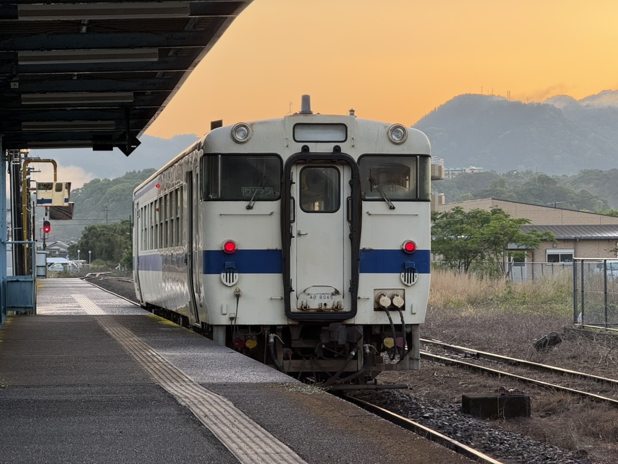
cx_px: 309
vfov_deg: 12.3
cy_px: 232
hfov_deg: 16.4
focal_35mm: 120
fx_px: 2142
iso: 80
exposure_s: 1/99
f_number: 2.8
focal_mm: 15.66
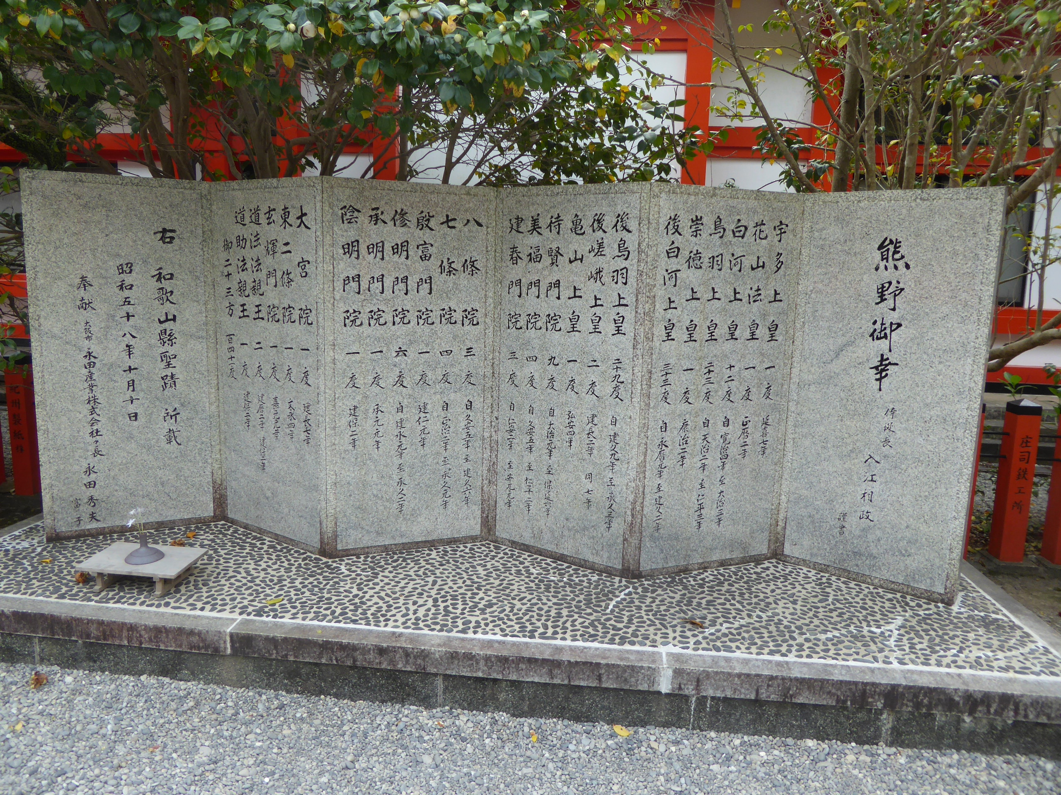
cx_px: 530
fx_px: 766
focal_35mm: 25
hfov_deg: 69.4
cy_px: 398
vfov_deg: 54.9
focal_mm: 4.3
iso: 100
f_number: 3.3
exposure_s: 1/200
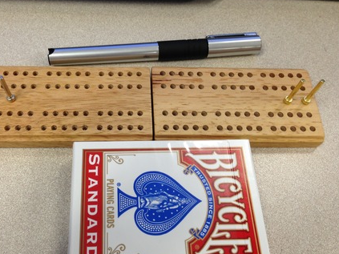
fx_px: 382
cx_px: 140
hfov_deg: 47.7
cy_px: 142
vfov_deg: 36.8
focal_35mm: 39
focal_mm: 4.13
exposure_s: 1/24
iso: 50
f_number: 2.4
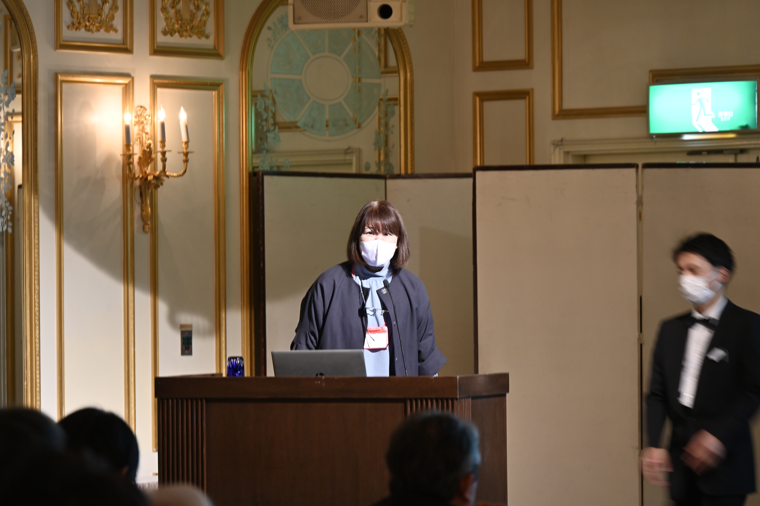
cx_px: 380
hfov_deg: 10.3
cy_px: 253
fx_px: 4219
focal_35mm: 200
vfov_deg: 6.9
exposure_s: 1/13
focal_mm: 200
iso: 1000
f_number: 6.3
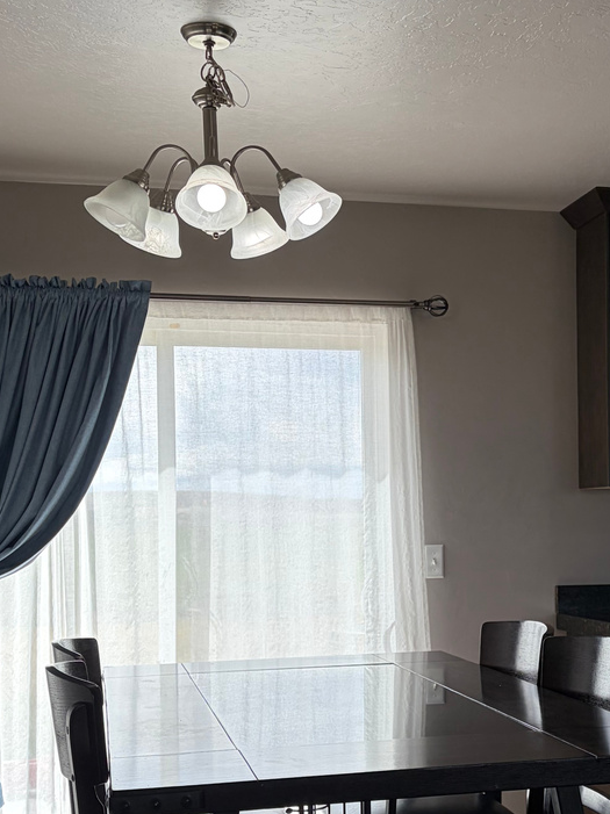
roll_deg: +1.3
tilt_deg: +1.8
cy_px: 474
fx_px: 1340
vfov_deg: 33.7
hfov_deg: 25.3
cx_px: 478
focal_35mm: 57
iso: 64
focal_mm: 5.96
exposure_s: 1/519
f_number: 1.6
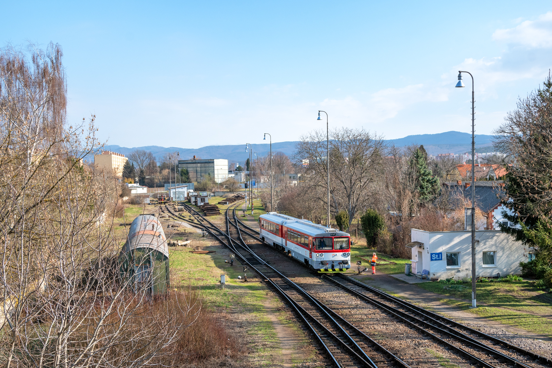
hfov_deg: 43.6
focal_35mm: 45
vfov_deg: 29.9
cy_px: 184
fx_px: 690
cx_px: 276
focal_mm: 30
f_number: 9
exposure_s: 1/640
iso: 200
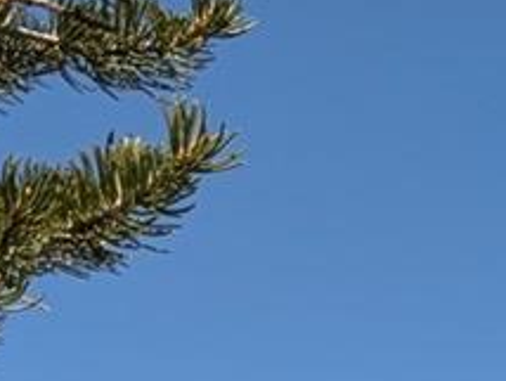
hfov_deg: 8.2
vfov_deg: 6.9
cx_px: 1795
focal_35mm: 179
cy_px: 1363
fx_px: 2619
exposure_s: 1/1018
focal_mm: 6.9
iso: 22
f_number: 1.68
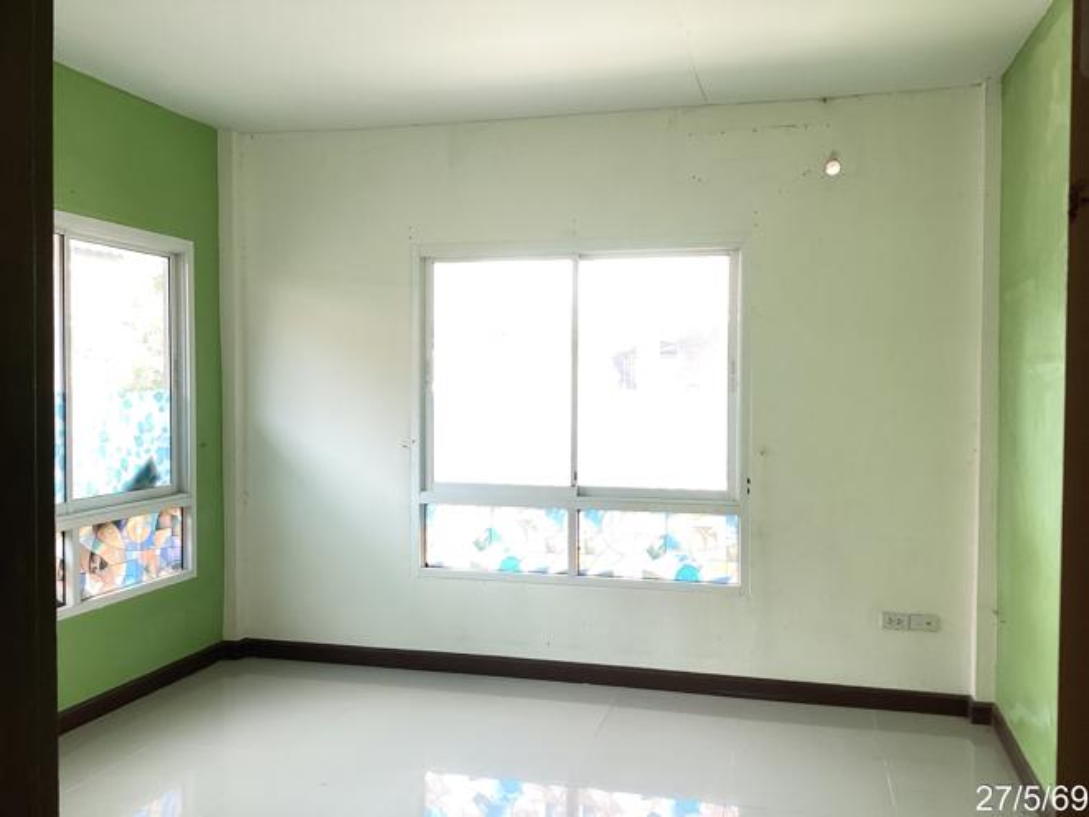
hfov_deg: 58.4
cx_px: 544
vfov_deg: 45.4
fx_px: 975
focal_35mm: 31
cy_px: 408
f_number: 2.4
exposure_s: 1/50
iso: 50
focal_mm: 3.3
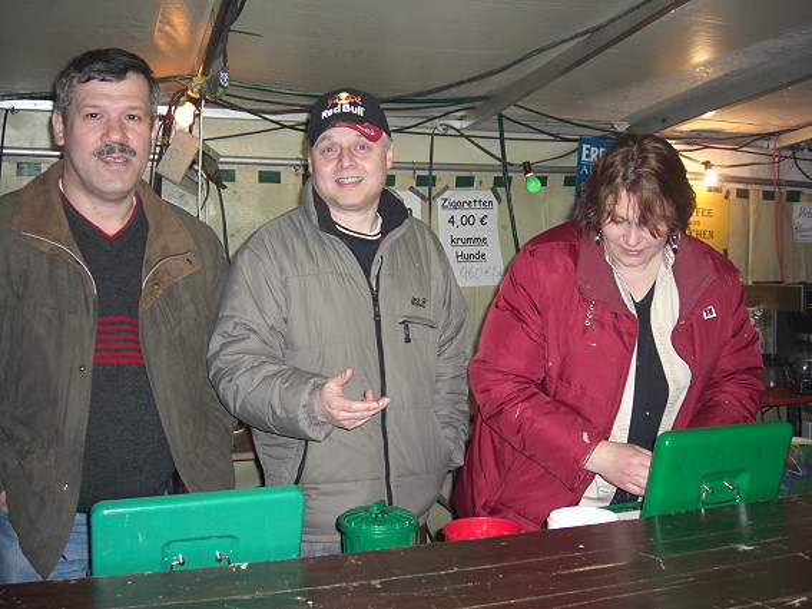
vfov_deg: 37.7
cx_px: 406
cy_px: 304
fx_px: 891
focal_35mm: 38
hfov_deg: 49.0
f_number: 2.8
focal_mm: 7.9
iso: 200
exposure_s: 1/60
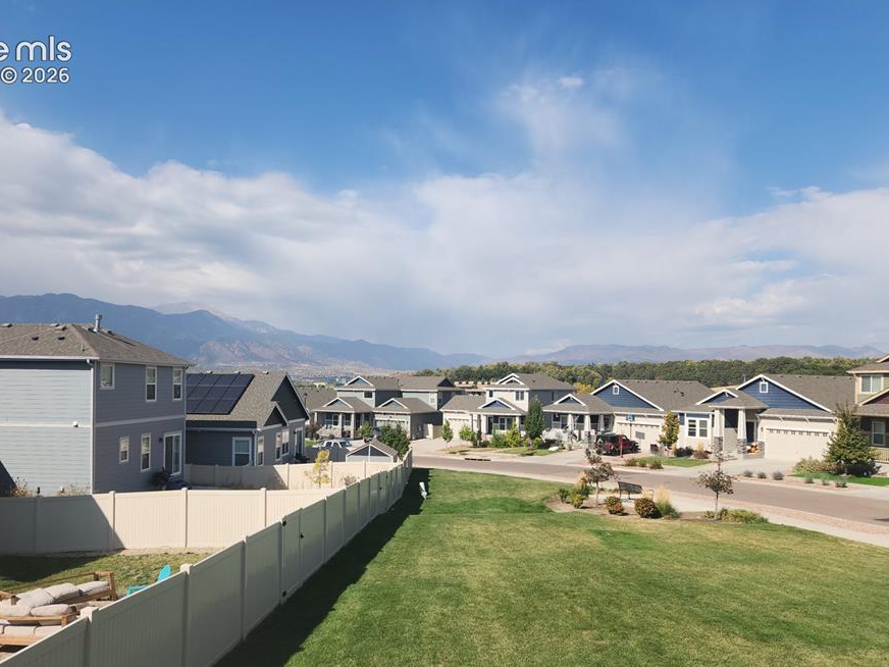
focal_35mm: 27
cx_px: 395
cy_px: 384
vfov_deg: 51.2
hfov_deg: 65.1
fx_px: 693
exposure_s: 1/1973
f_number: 1.8
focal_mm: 5.4
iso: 20
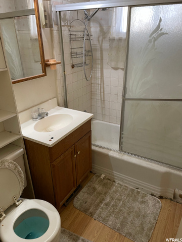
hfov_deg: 53.1
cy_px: 121
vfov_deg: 67.3
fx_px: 182
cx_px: 91
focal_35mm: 26
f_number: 1.6
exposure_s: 1/60
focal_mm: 4.2
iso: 200
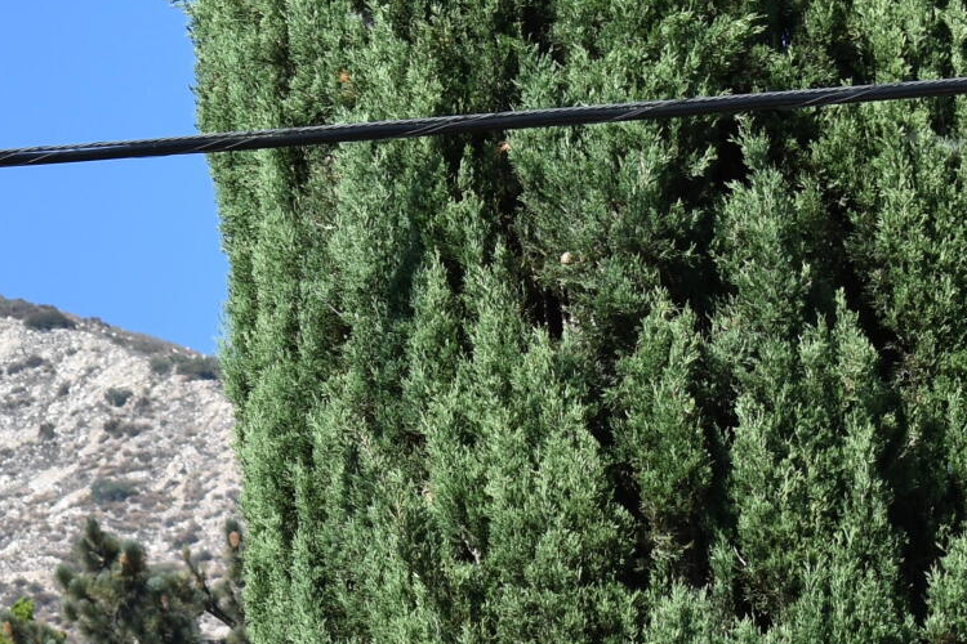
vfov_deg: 4.4
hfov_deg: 6.5
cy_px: 416
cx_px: -740
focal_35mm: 312
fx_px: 8380
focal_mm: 52
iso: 140
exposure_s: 1/250
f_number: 8
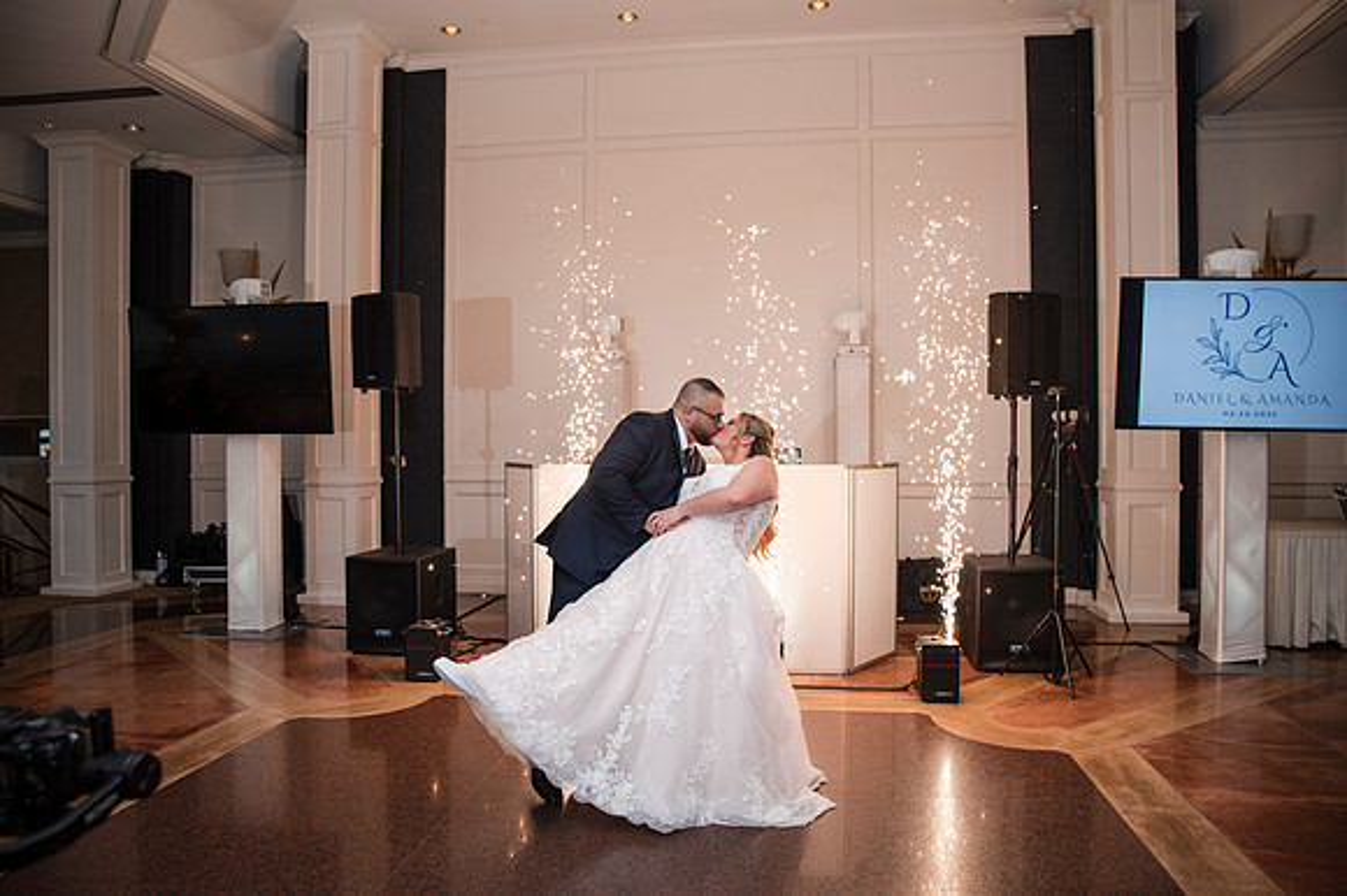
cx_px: 674
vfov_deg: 52.1
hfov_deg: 72.6
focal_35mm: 25
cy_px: 448
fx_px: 917
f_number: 3.2
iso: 1250
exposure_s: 1/640
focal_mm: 24
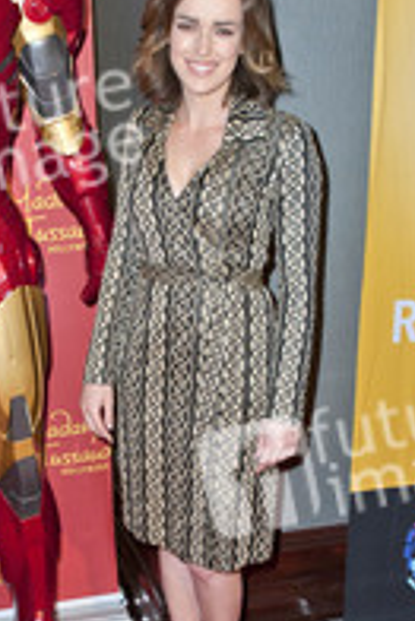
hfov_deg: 27.0
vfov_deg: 40.3
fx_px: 846
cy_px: 304
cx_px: 74
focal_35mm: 49
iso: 500
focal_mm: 24
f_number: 4
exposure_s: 1/400
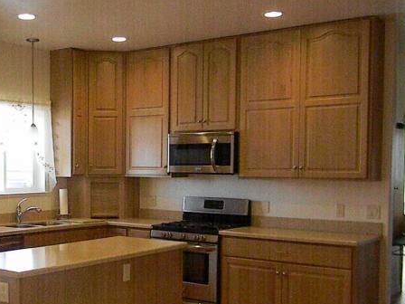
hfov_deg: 37.5
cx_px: 118
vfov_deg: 28.9
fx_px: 585
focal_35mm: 50
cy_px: 202
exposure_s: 1/249
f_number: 3.7
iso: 1914
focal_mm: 6.4
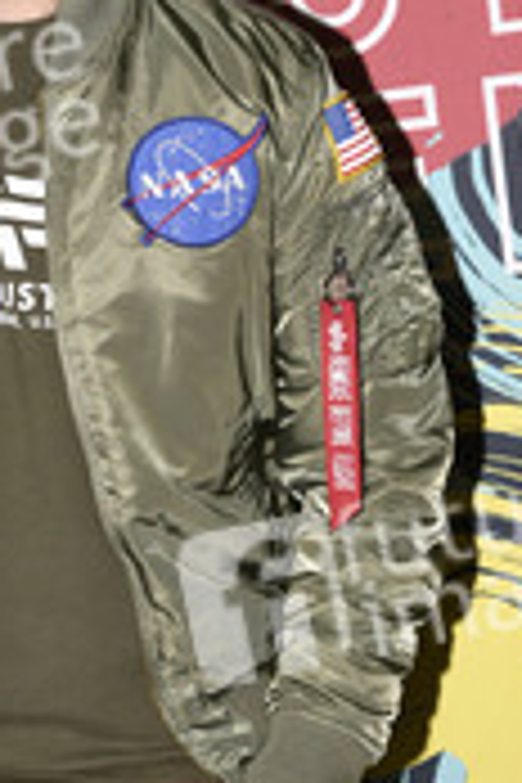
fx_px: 2501
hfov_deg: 11.8
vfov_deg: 17.8
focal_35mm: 115
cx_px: 0
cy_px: 356
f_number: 6.3
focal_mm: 50
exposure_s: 1/125
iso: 500
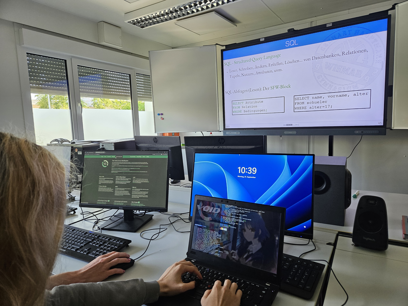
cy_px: 153
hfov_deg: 73.9
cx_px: 204
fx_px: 271
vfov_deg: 58.9
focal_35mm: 23
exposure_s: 1/120
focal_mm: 5.4
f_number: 1.8
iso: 160
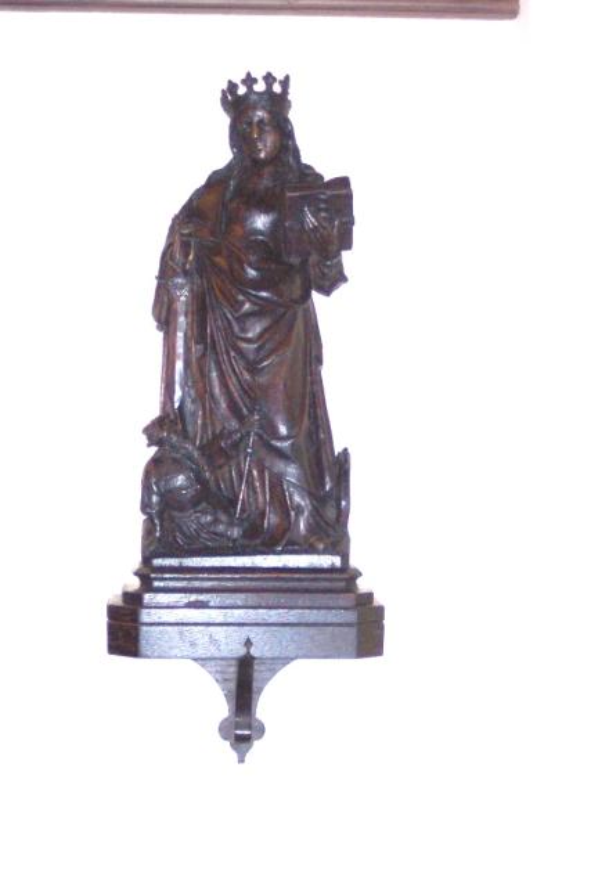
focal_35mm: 76
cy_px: 443
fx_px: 1870
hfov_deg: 18.0
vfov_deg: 26.6
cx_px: 296
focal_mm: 16
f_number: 4
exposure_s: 1/60
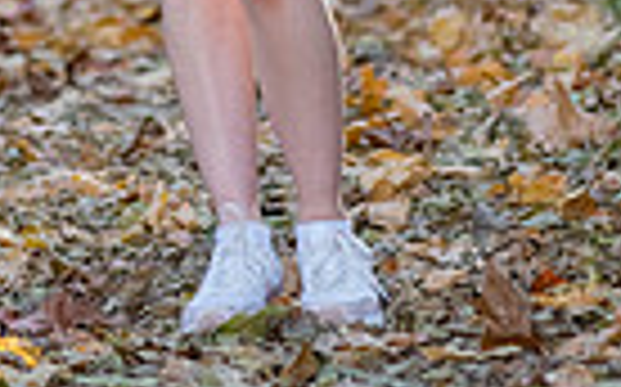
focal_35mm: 349
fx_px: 5902
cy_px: -567
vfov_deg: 3.7
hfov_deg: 6.0
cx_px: 220
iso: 800
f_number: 4
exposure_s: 1/320
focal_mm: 105
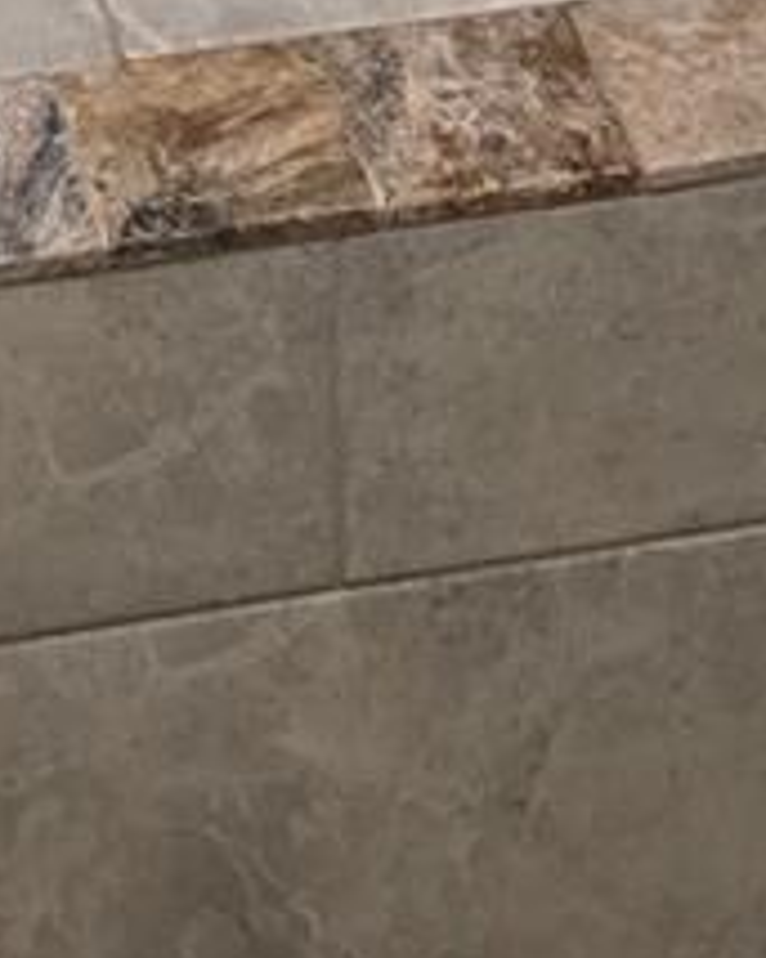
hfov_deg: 9.5
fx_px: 4566
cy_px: -1307
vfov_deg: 10.4
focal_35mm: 161
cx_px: -54
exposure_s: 1/120
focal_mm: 6.3
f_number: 1.7
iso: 640
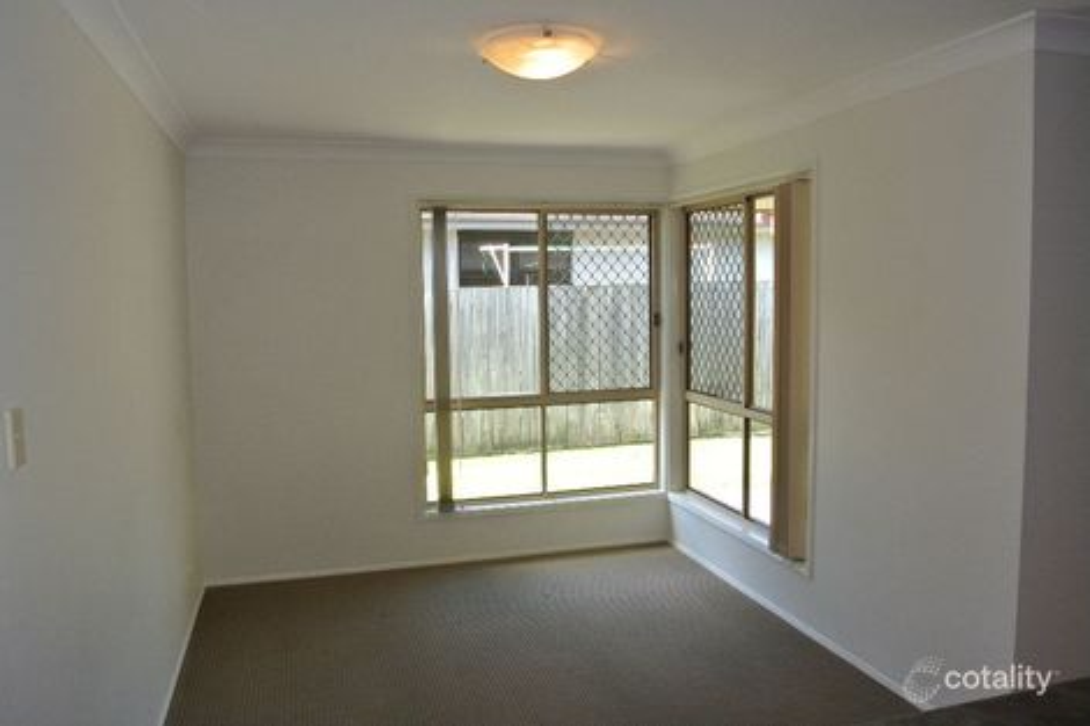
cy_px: 363
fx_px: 817
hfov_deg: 67.4
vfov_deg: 47.9
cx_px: 545
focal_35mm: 27
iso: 400
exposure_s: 1/60
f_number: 9
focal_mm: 10
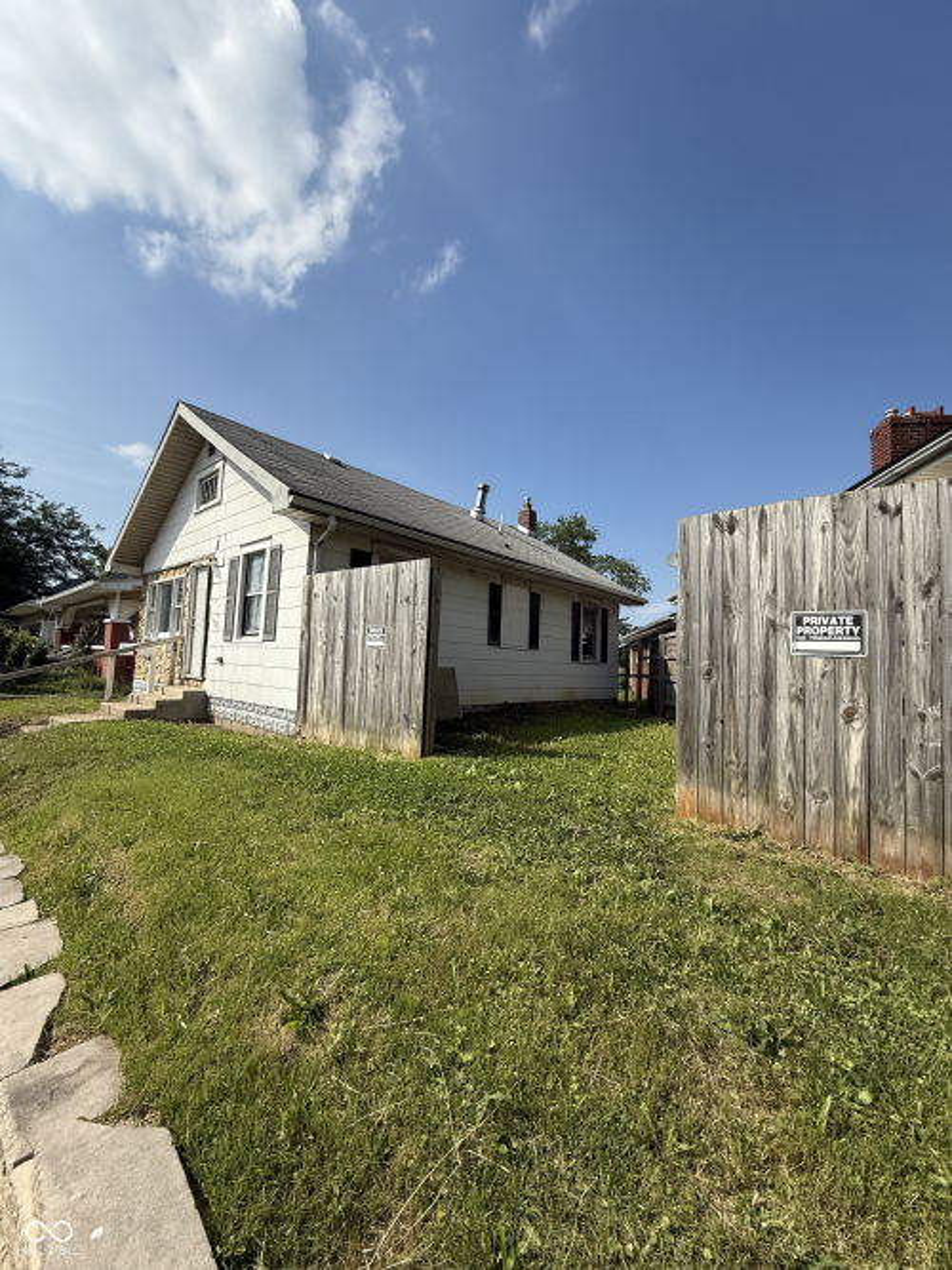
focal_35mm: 14
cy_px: 635
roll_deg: -2.4
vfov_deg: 102.1
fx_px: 514
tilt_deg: +5.0
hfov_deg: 85.7
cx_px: 476
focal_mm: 2.22
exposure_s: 1/1901
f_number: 2.2
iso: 50
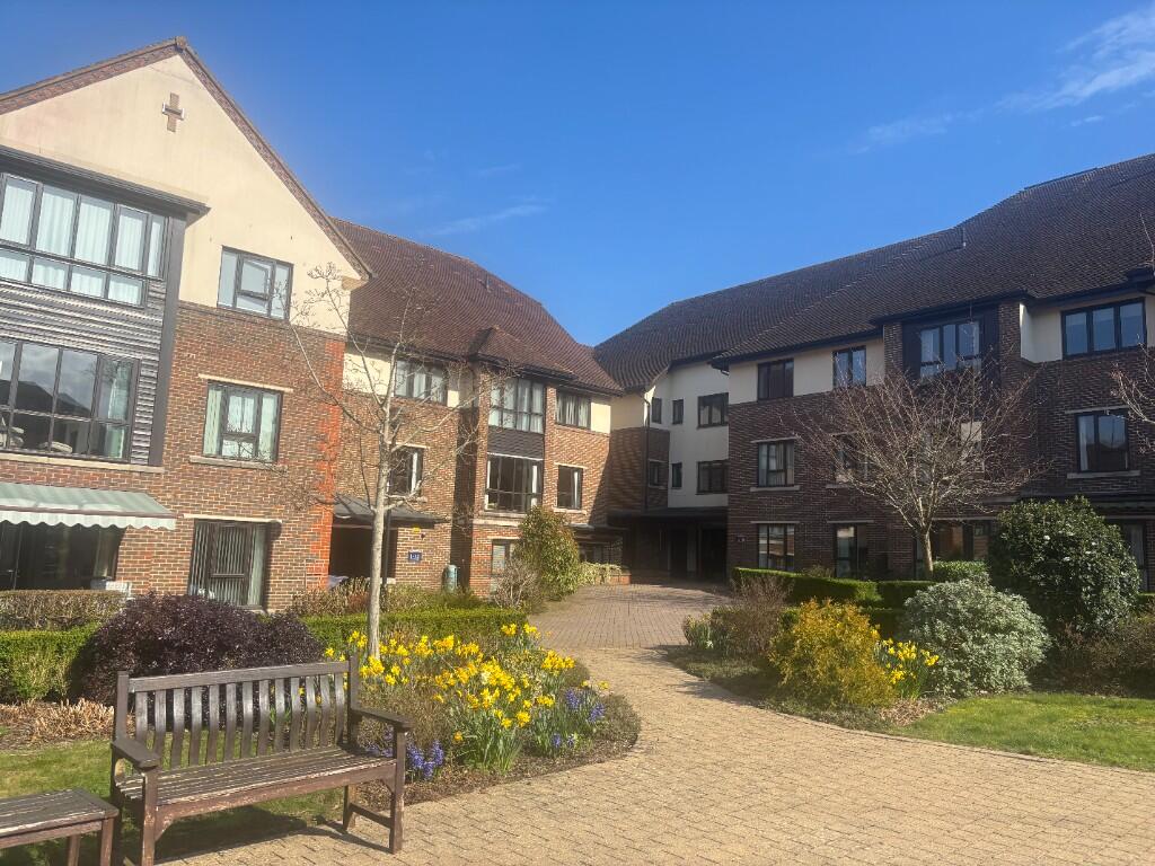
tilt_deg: +7.6
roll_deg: -2.3
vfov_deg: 53.1
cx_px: 578
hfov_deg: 67.3
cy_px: 433
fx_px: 868
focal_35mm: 26
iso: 50
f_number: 1.6
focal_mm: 5.96
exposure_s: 1/2398
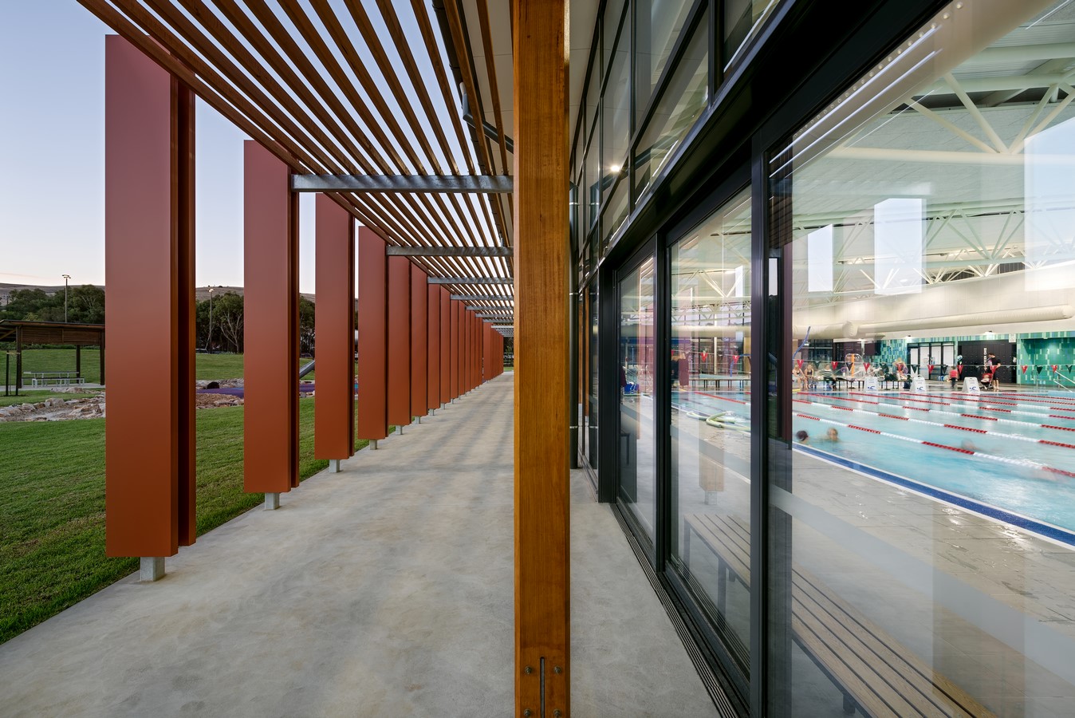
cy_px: 359
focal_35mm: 16
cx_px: 538
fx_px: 478
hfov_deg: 96.7
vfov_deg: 73.8
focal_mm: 16
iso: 100
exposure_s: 1.3
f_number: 11
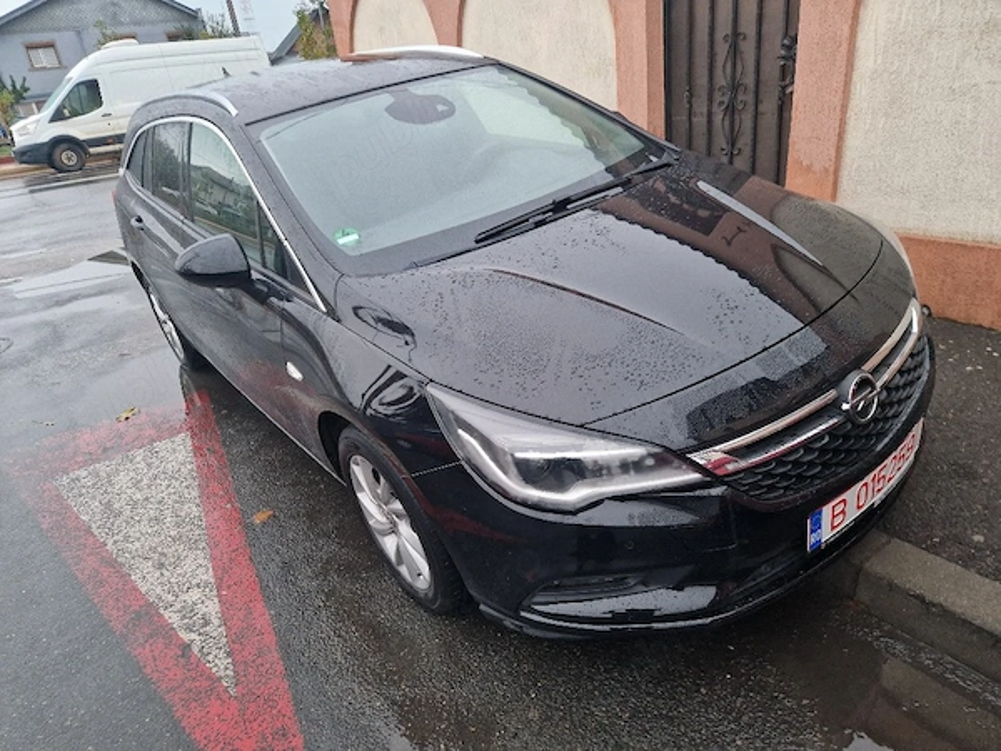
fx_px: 665
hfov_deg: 73.9
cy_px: 376
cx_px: 500
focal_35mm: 23
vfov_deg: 58.9
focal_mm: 5.4
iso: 640
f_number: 1.8
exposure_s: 1/33
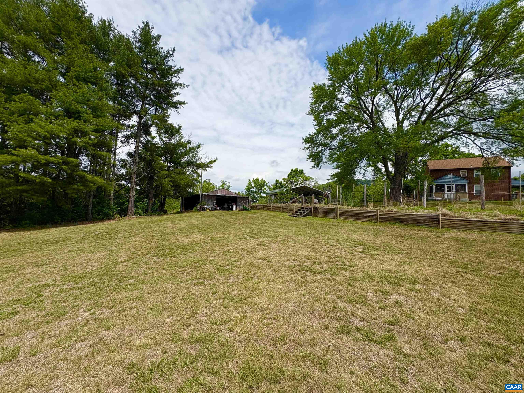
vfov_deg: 85.7
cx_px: 262
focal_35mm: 14
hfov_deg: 102.1
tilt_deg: +3.5
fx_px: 212
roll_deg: -2.4
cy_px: 196
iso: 50
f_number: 2.2
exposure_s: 1/4132
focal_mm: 2.22
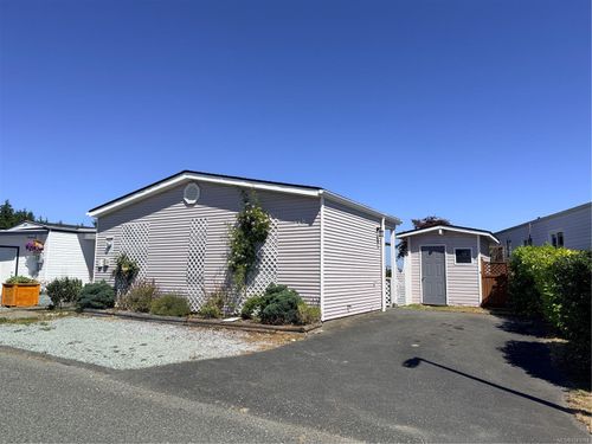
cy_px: 222
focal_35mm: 24
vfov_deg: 56.8
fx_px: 410
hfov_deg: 71.6
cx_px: 296
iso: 80
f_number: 1.78
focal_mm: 6.76
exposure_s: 1/8130
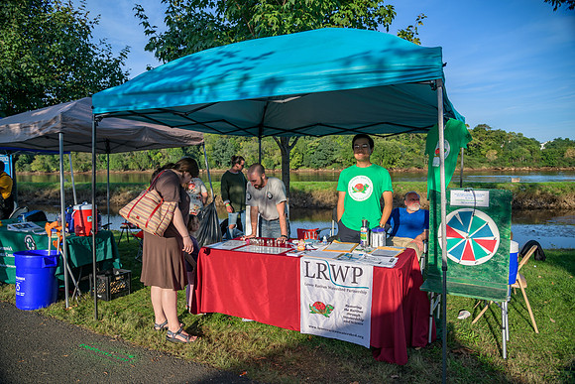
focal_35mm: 24
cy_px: 192
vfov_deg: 53.2
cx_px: 288
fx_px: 383
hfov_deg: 73.7
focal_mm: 24
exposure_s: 1/200
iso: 64
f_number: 4
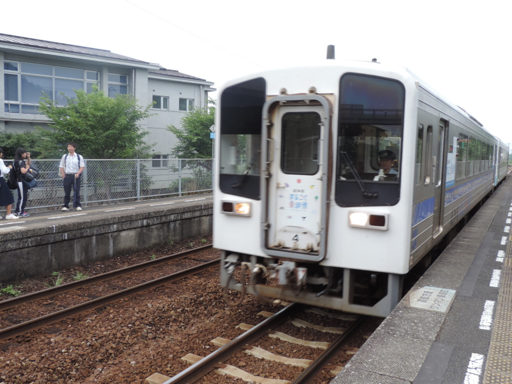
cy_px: 192
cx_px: 256
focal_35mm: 33
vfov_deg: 42.9
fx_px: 488
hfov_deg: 55.4
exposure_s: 1/50
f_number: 3.2
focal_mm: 5.8
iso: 140
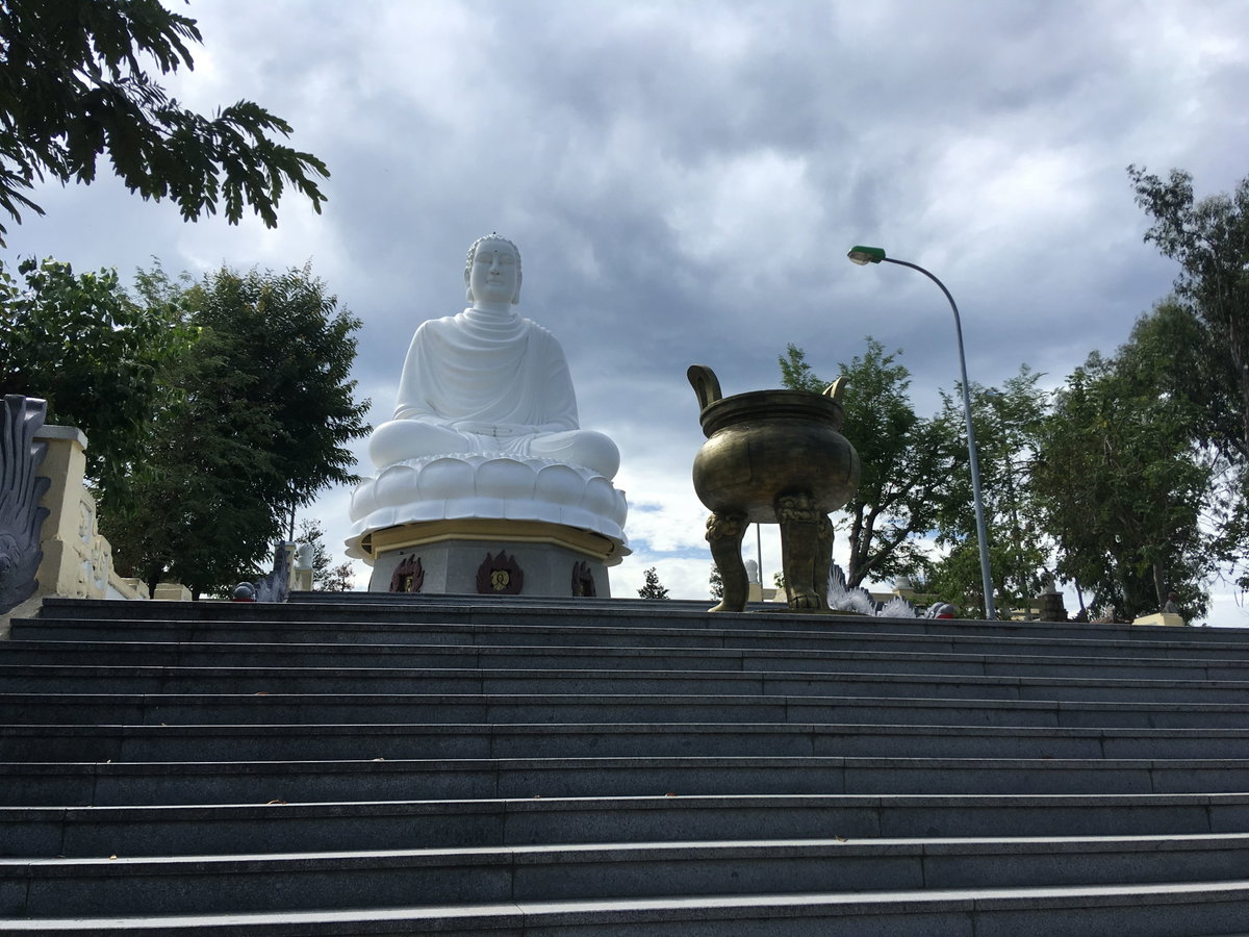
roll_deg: -0.8
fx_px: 1046
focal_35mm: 29
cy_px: 468
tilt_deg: +19.3
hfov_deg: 61.7
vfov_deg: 48.2
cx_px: 624
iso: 25
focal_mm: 4.15
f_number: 2.2
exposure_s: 1/1672
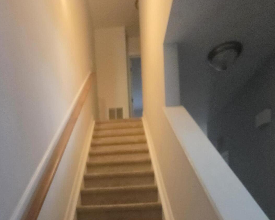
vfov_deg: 47.0
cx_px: 117
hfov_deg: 69.9
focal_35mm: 24
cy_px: 228
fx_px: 195
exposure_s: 1/60
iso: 800
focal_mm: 2.2
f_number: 1.9
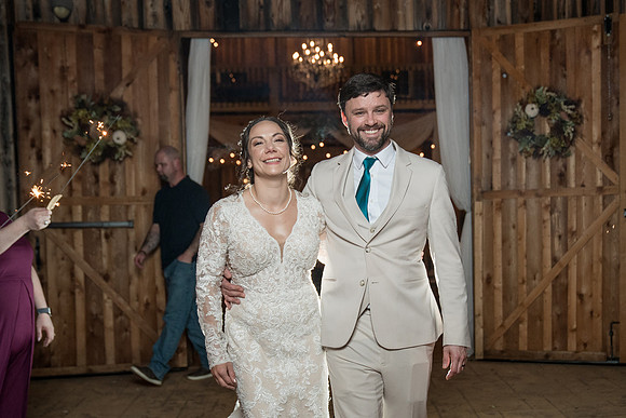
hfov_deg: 39.2
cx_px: 381
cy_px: 279
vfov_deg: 26.7
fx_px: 875
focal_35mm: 50
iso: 2000
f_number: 2.8
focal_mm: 35
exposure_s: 1/200
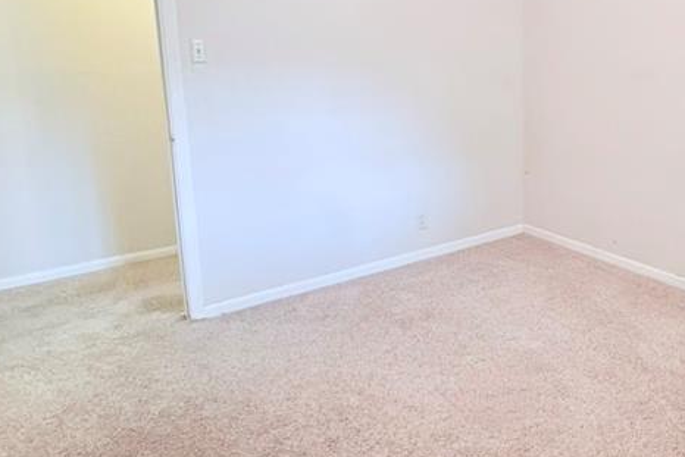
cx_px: 548
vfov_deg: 40.5
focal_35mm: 32
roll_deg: -0.7
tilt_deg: -9.8
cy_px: 144
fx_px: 609
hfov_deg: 54.6
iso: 640
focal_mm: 2.22
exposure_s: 1/60
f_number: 2.2
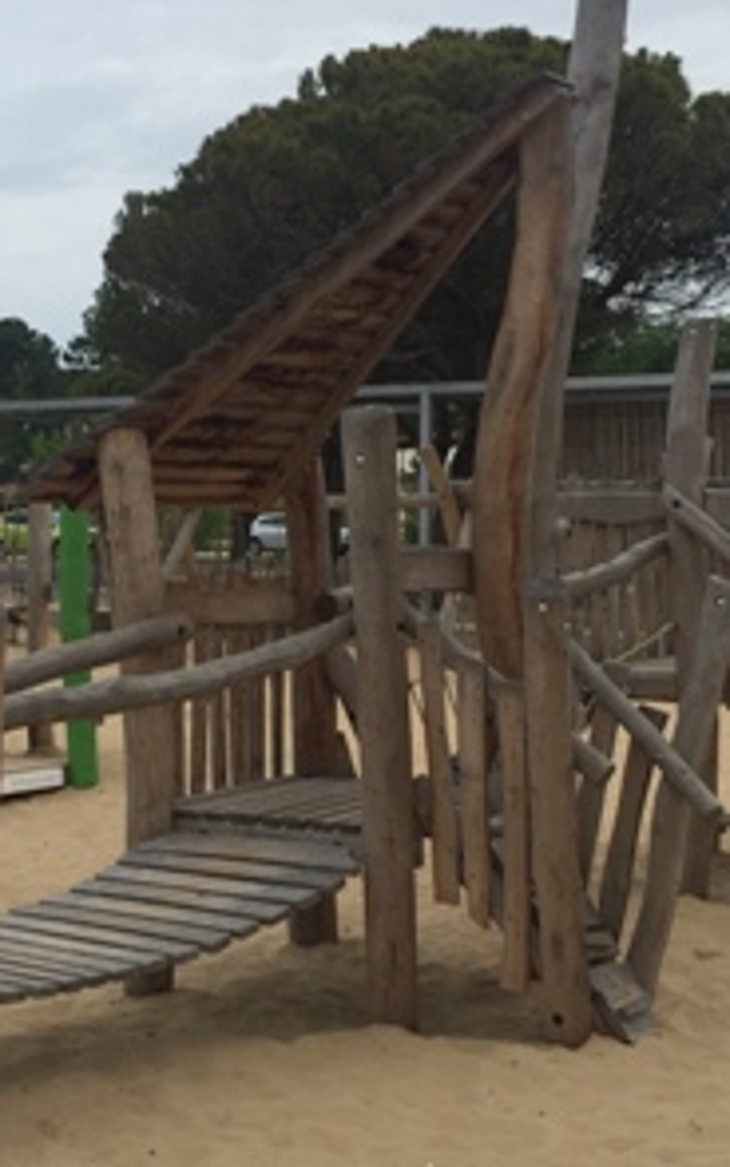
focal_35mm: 67
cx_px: 218
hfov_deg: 19.4
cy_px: 651
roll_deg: -0.1
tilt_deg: -4.4
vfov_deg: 30.6
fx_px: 2131
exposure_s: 1/3300
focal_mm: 4.15
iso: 32
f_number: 2.2
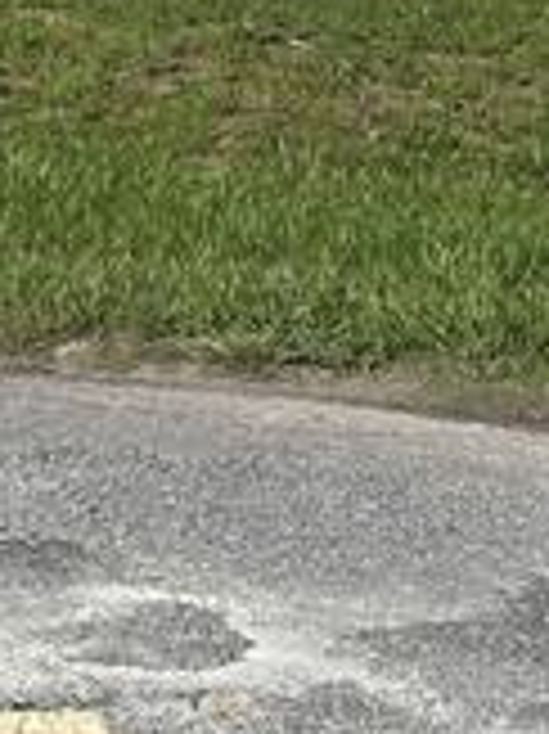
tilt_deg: +3.7
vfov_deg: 16.1
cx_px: 644
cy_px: -338
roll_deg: -2.6
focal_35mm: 113
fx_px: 2393
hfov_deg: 12.8
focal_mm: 6.86
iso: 80
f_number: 1.78
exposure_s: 1/5263
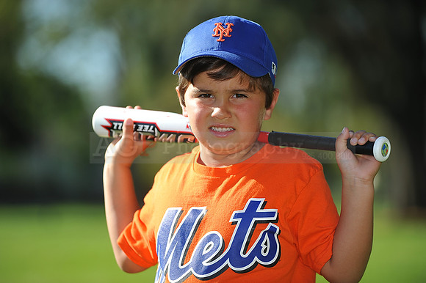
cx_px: 213
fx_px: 2365
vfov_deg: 6.9
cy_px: 142
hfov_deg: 10.3
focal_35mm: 200
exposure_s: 1/1250
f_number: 4
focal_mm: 200
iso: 200
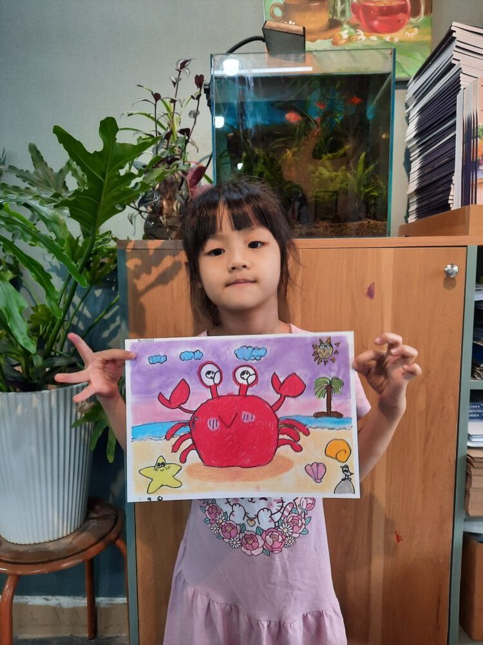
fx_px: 465
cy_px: 322
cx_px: 242
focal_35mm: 25
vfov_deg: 69.4
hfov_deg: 54.9
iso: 100
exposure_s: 1/50
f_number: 2
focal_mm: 4.6
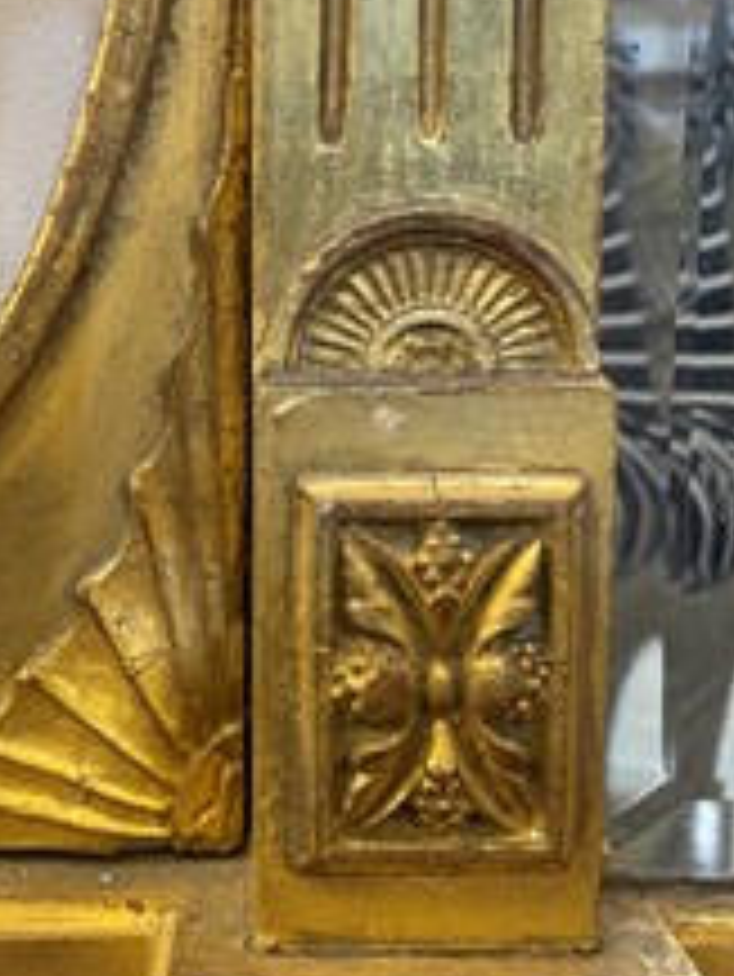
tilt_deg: -8.3
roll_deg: +2.6
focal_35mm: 48
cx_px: 198
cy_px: 504
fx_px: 1356
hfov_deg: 29.9
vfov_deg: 39.6
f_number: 1.6
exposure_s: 1/50
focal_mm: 5.1
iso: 160
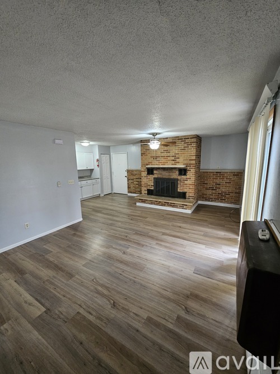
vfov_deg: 106.2
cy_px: 187
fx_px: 140
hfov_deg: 89.9
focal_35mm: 13
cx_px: 140
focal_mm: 2.2
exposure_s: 1/30
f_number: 2.2
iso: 320
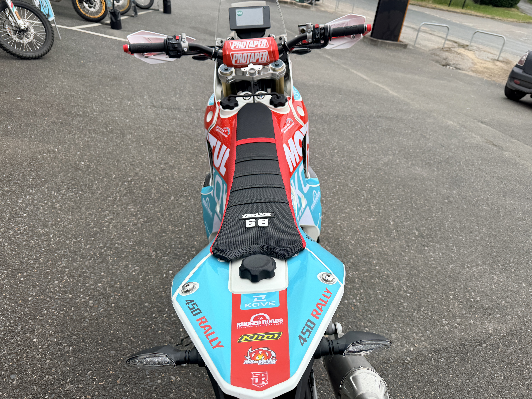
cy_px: 199
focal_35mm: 25
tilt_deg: -28.6
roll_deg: -8.9
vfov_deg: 54.9
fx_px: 384
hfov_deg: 69.4
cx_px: 275
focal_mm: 6.76
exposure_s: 1/2703
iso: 80
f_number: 1.78
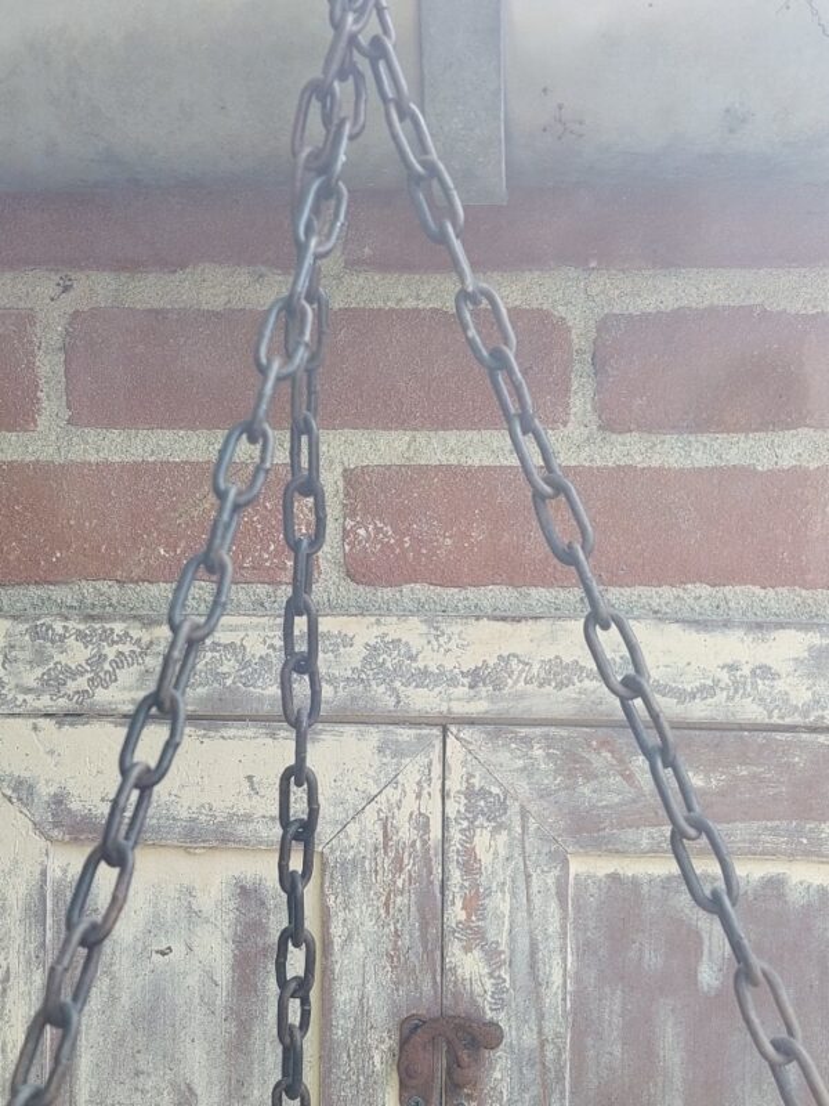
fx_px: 766
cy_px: 553
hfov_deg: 56.8
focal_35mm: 24
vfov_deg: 71.6
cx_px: 414
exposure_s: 1/189
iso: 40
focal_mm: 5.23
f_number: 1.8
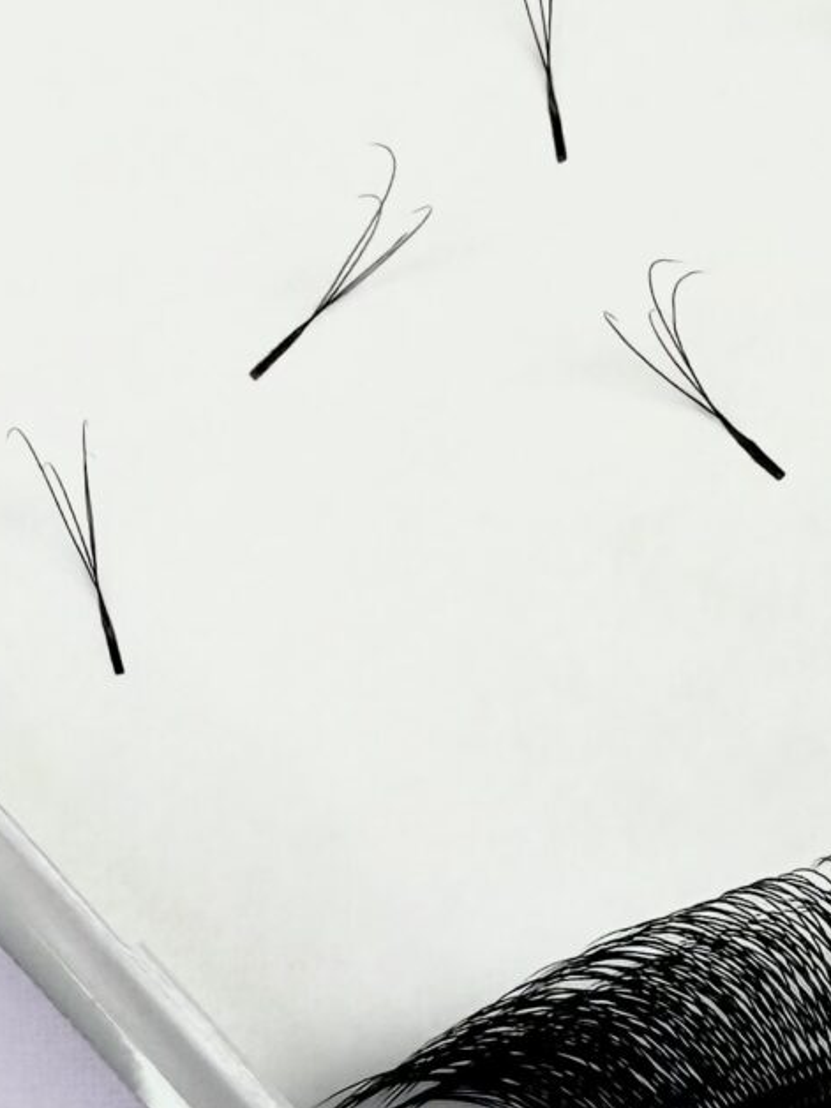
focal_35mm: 106
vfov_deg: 17.8
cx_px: 62
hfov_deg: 13.8
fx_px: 3393
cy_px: 1267
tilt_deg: -81.6
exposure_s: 1/193
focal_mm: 2.22
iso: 40
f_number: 2.2
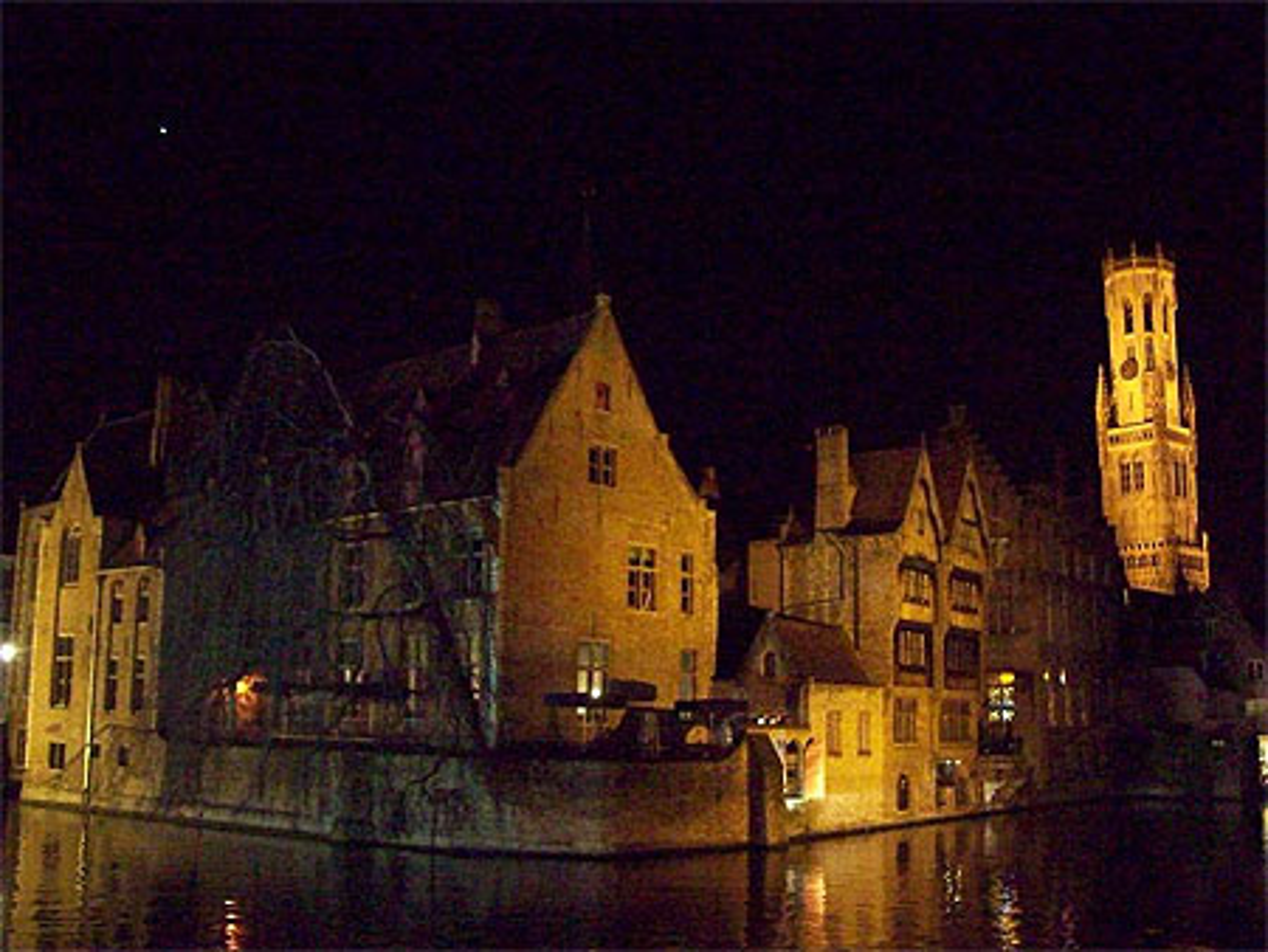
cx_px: 634
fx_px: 1319
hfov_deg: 51.3
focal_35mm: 36
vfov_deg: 39.7
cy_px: 476
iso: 1000
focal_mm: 6
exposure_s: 1/8
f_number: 2.7
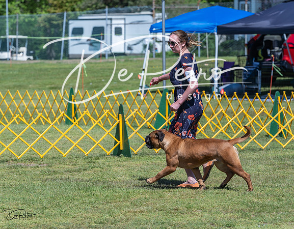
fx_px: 2048
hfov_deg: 8.2
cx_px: 148
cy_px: 113
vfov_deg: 6.4
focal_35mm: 238
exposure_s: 1/640
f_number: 6.3
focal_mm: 197
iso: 125
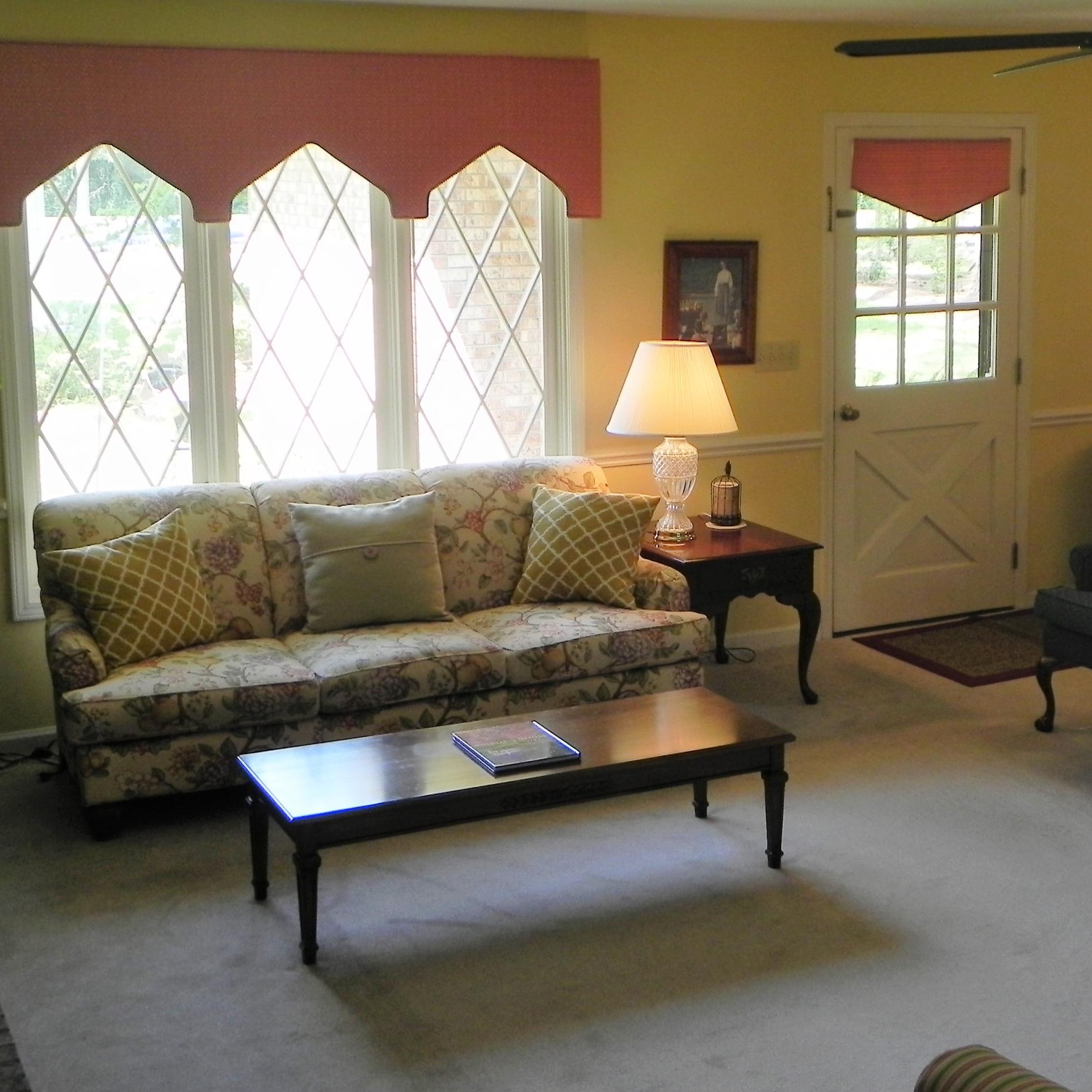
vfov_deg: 33.4
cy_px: 493
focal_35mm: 51
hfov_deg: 33.0
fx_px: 1820
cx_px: 755
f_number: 3.2
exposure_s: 1/76.6
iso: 160
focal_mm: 6.6
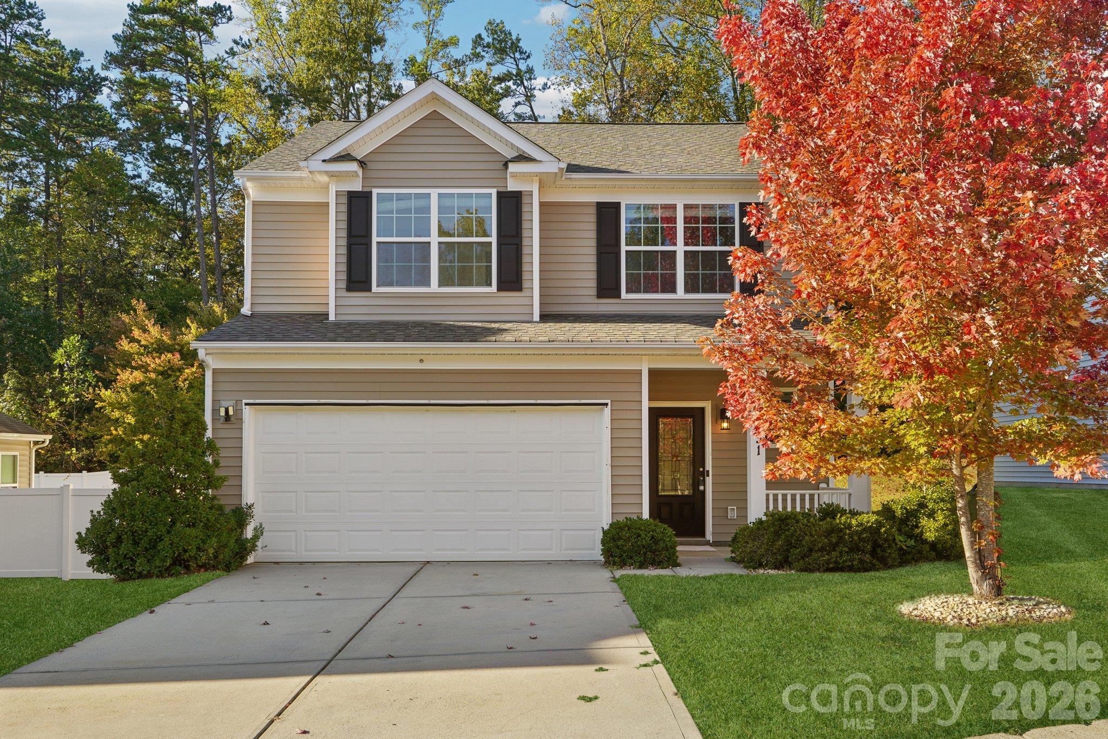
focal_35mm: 30
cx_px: 554
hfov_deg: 61.9
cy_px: 370
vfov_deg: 43.6
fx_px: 923
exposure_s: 1/30
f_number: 8
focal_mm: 20
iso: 100
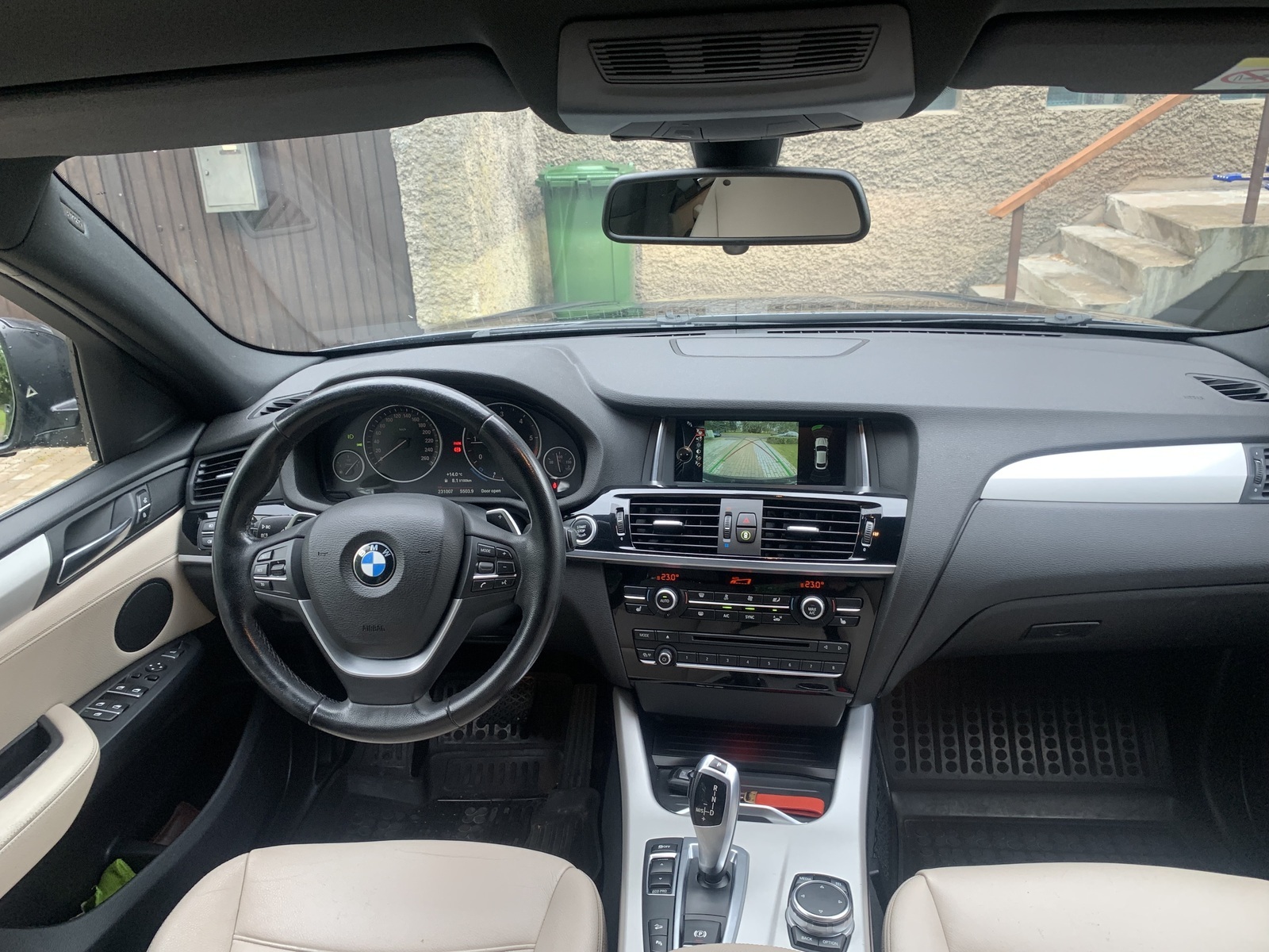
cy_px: 476
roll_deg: +1.3
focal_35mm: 26
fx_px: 953
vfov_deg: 53.1
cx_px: 634
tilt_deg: -21.2
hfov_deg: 67.3
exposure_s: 1/89
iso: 100
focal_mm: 4.25
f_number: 1.8
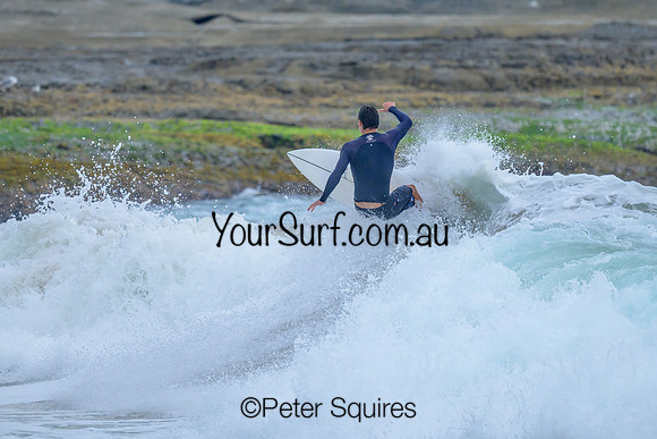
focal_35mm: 1100
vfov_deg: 1.3
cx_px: 379
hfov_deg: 1.9
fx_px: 20072
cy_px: 165
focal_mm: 800
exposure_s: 1/2500
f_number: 6.3
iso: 640
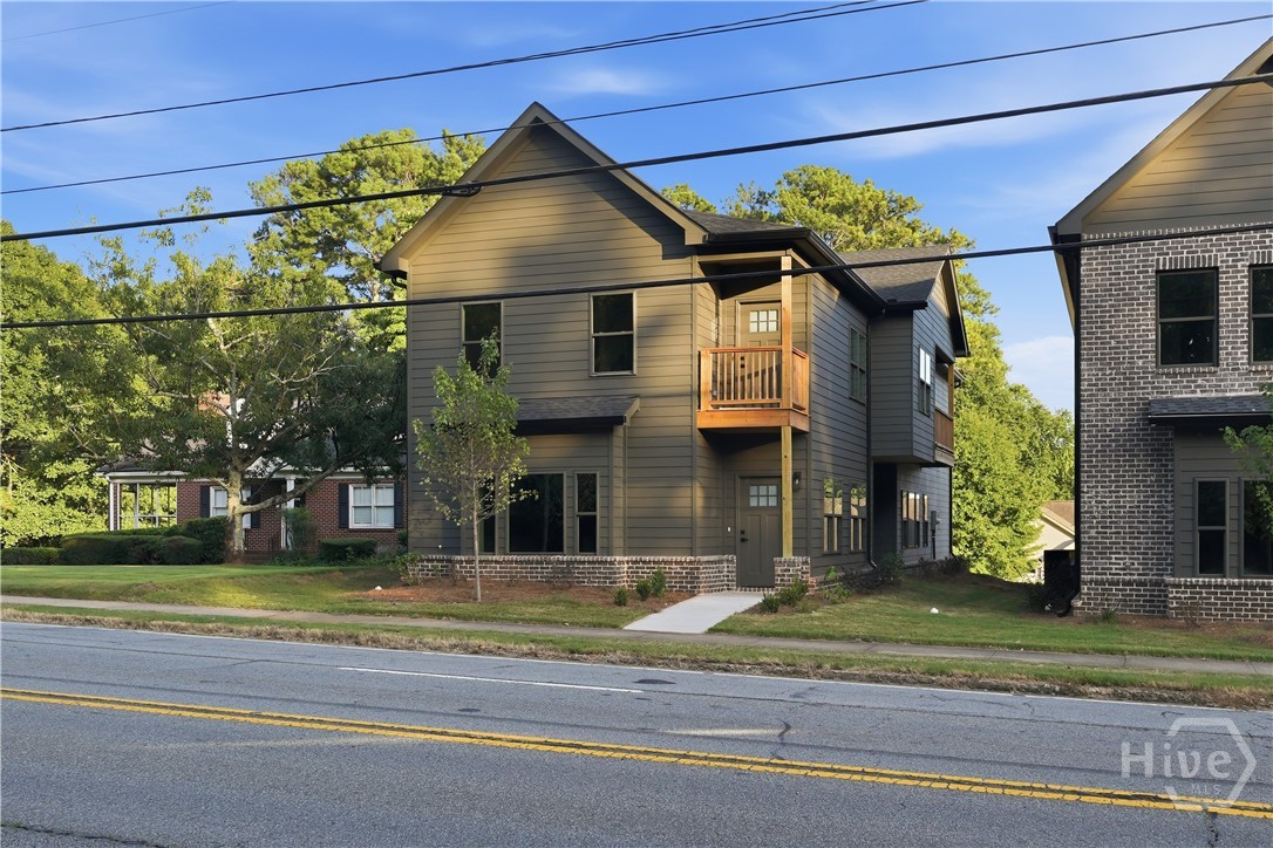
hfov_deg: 53.1
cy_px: 424
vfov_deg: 36.9
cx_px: 636
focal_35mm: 36
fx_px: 1273
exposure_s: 1/160
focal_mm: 24
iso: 100
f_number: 5.6
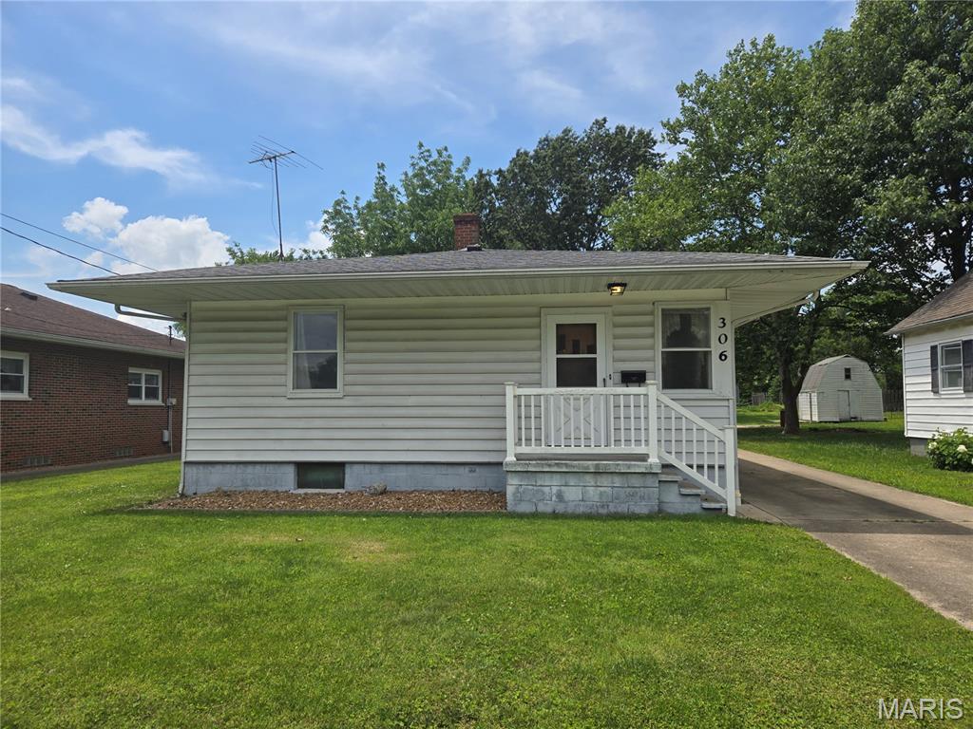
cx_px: 486
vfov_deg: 58.9
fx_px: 646
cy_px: 364
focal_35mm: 23
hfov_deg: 73.9
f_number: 1.8
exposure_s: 1/2404
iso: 25
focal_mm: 5.4
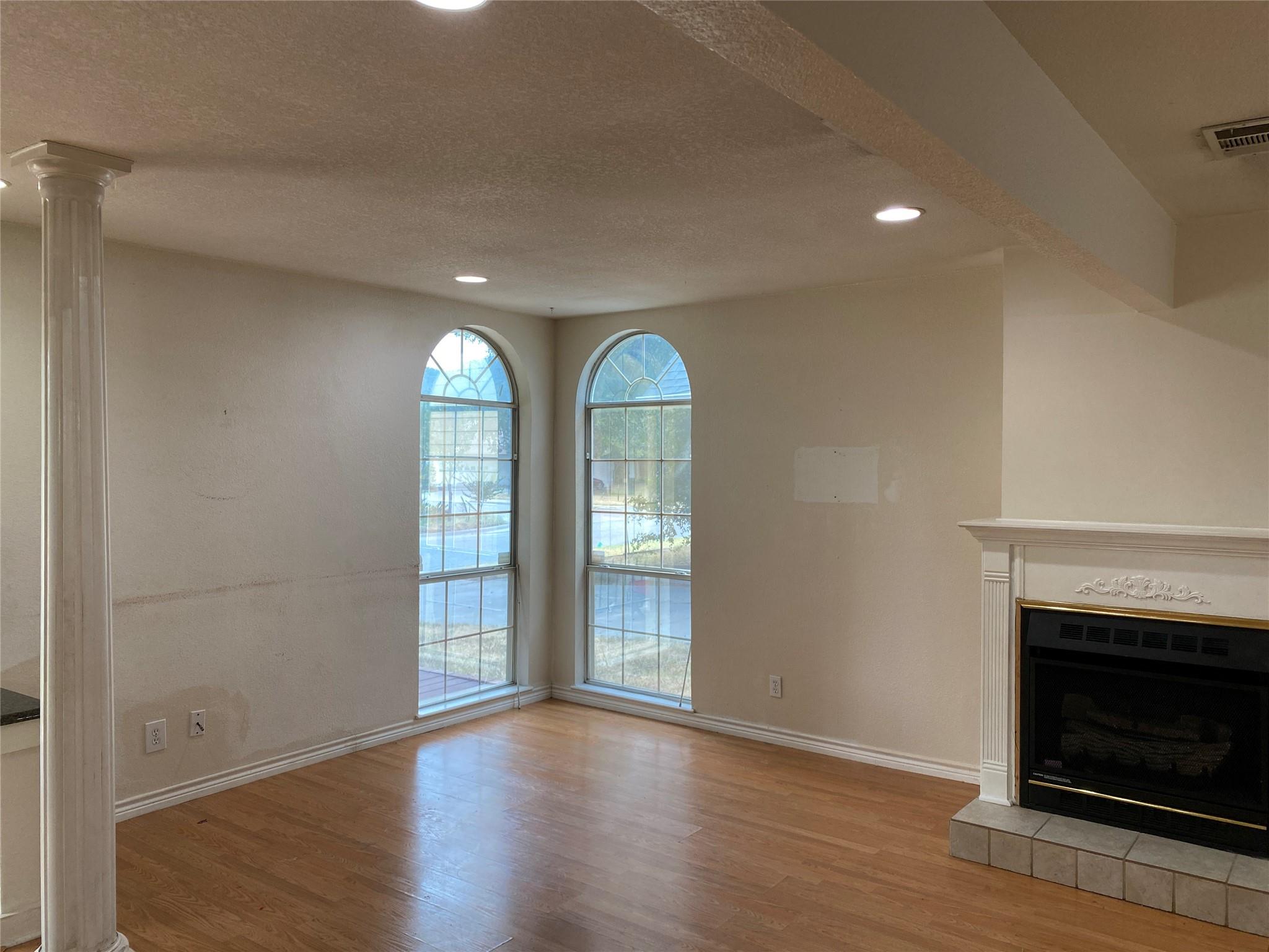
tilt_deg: -3.4
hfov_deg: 67.3
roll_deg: +0.1
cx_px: 634
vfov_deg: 53.1
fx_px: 953
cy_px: 476
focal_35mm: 26
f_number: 1.8
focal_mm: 4.25
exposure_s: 1/120
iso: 100
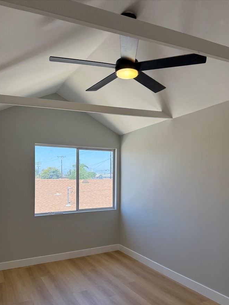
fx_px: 247
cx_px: 119
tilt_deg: -0.2
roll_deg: -0.2
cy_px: 177
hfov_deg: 49.7
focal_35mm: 28
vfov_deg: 63.1
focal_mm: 6.76
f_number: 1.78
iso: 100
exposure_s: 1/750
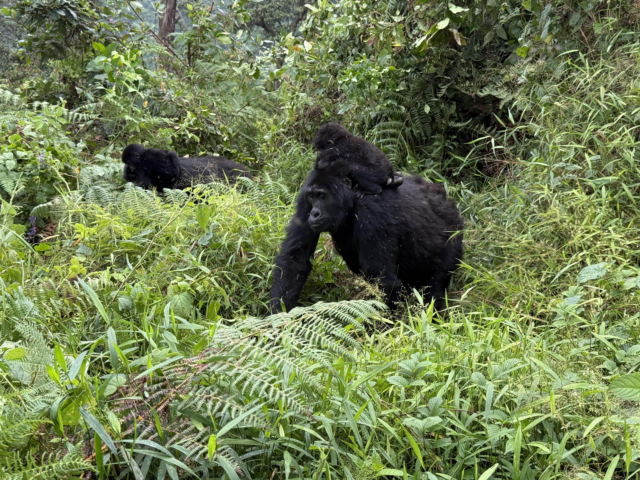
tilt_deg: -12.6
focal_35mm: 48
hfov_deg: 39.7
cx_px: 320
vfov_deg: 30.3
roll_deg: +1.8
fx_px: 887
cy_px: 240
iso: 80
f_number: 1.78
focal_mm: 6.76
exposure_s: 1/466
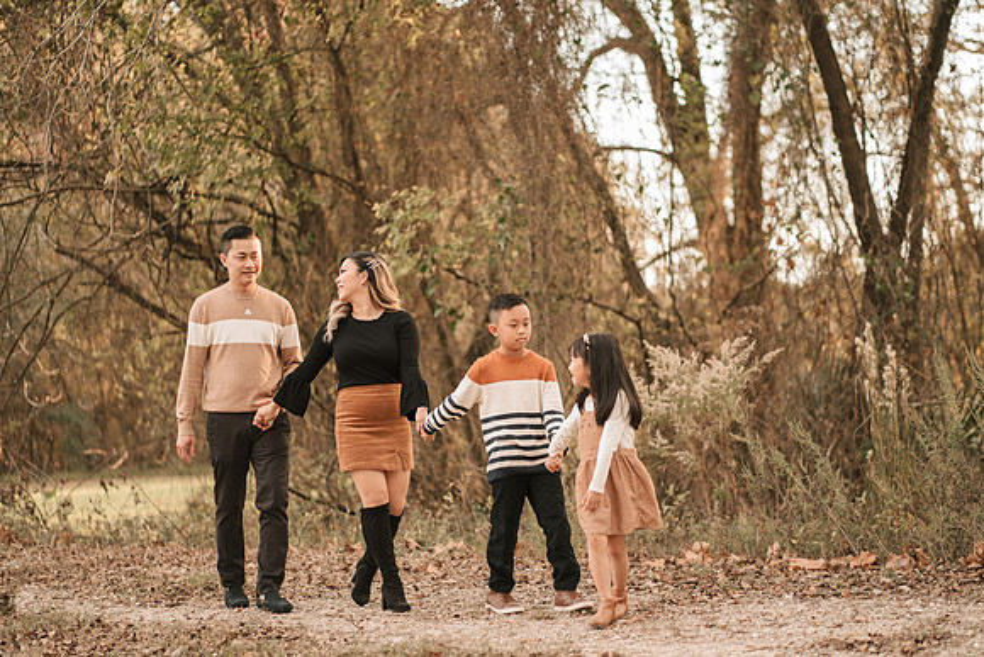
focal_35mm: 85
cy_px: 328
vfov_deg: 16.1
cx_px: 492
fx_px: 2324
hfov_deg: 23.9
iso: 400
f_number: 1.8
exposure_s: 1/400
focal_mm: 85
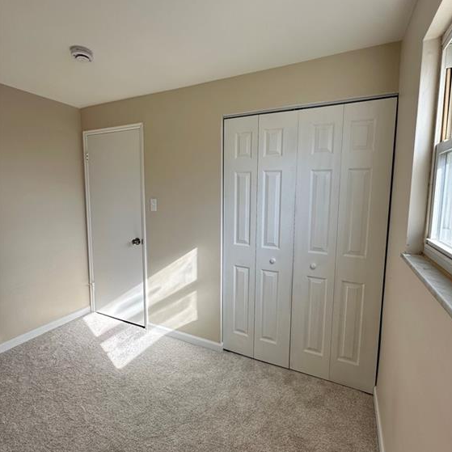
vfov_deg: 83.9
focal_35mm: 17
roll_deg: -1.1
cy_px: 218
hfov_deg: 84.0
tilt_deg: -5.6
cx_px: 230
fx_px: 251
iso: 40
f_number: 2.2
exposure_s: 1/296
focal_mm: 2.22
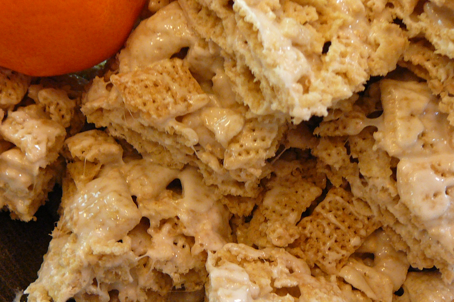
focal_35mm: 53
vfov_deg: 25.4
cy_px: 104
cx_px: 218
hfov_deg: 37.5
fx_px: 668
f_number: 2.8
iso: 200
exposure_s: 1/15
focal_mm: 5.2
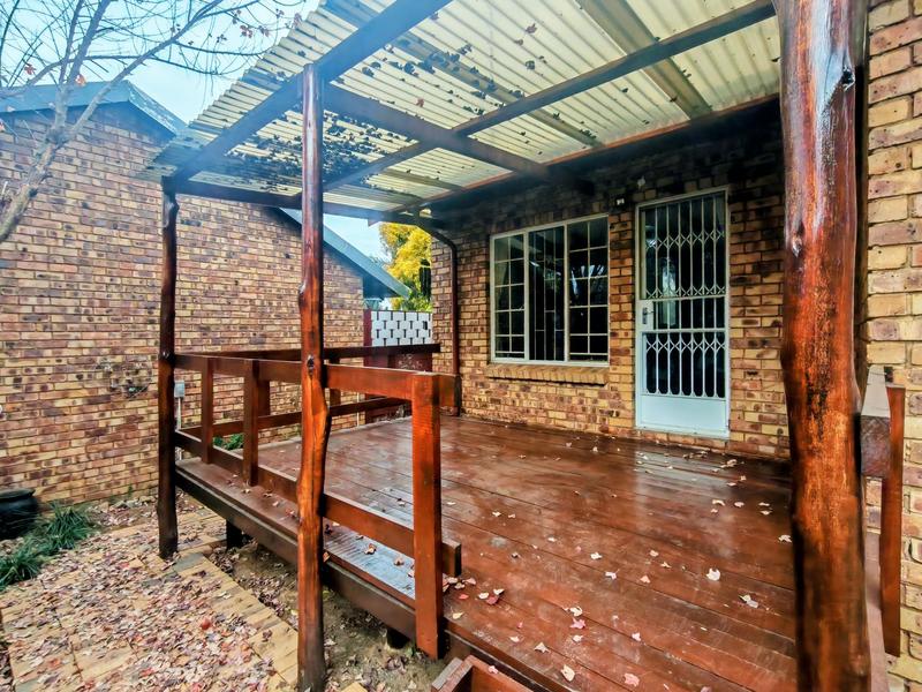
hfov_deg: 94.5
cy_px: 346
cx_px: 461
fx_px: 426
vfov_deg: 78.1
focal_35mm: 16
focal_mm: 1.96
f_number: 2.2
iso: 50
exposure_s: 1/315
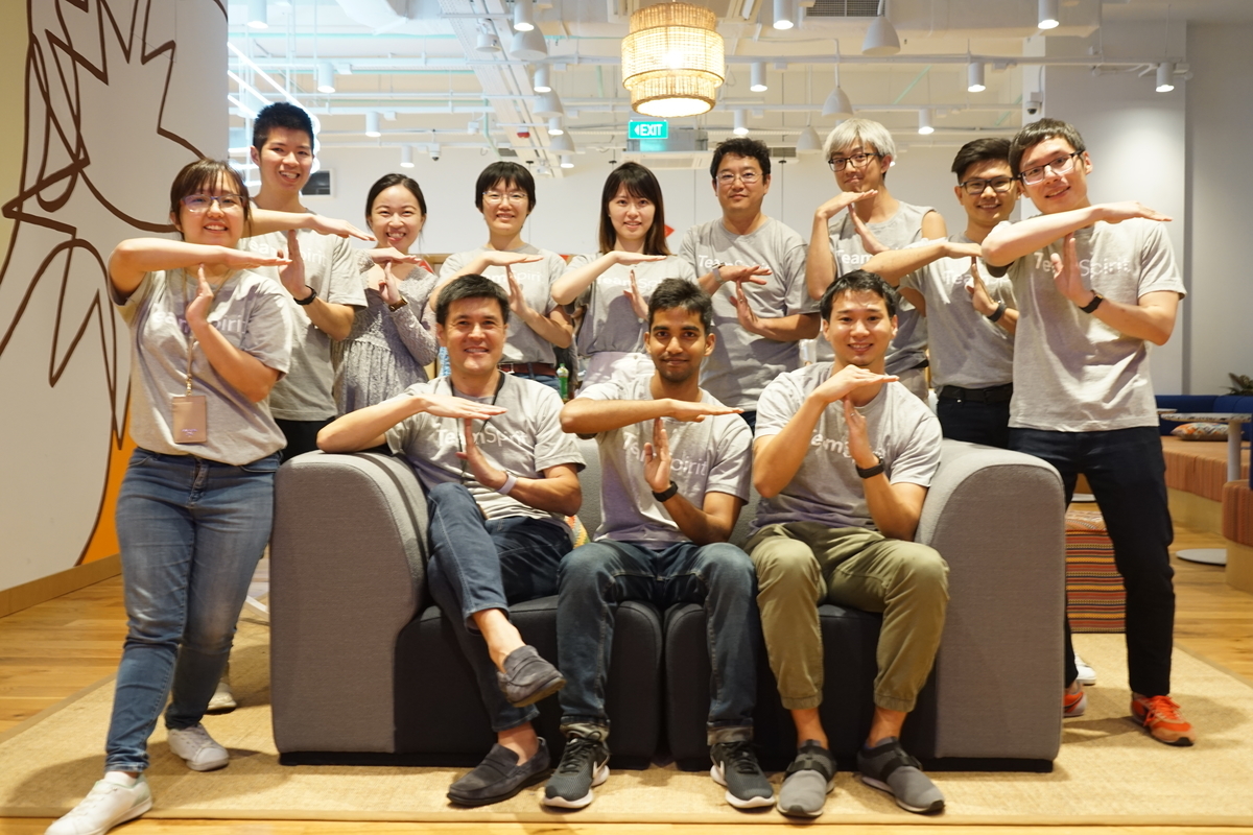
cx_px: 626
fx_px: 1183
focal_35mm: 34
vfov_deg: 38.9
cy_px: 418
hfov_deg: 55.8
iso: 1000
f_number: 5.6
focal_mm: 34
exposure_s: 1/13
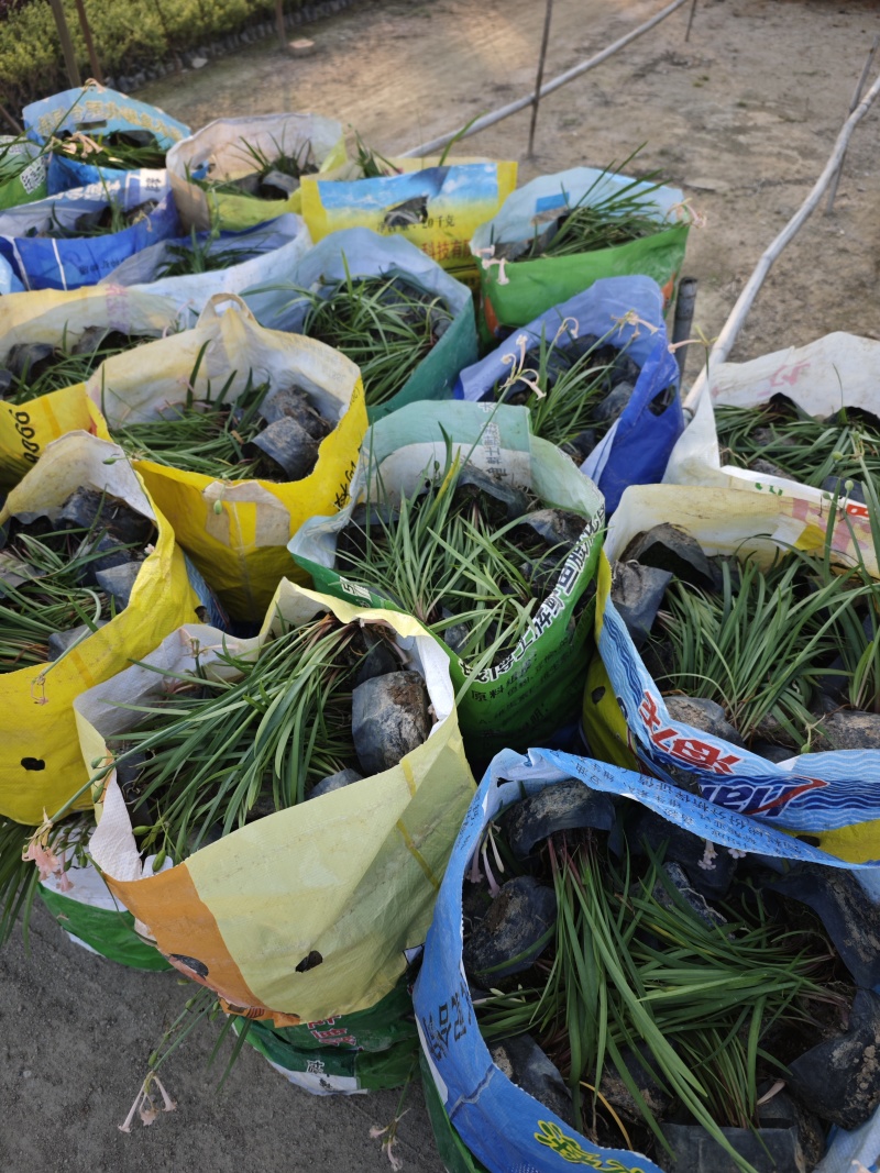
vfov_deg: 73.9
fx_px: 780
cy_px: 586
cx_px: 440
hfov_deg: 58.9
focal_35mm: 23
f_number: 1.6
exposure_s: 1/310
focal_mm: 6.55
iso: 50
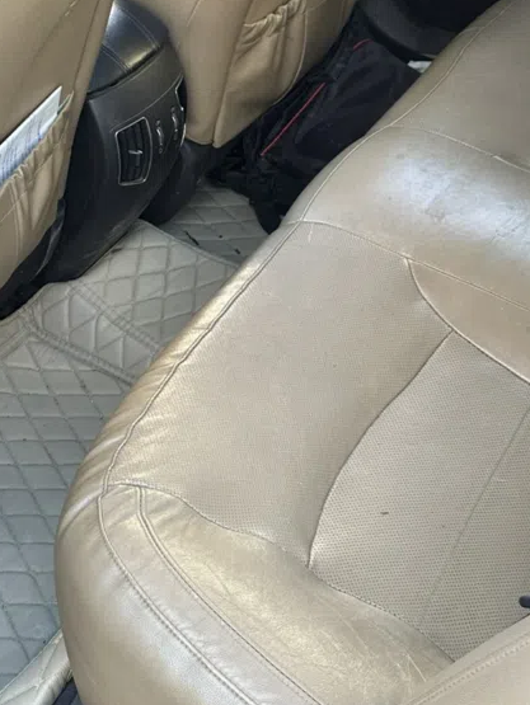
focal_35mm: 59
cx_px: 130
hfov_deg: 24.6
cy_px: 284
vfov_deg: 32.6
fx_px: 1203
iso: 100
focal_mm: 6.86
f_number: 1.78
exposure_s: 1/121
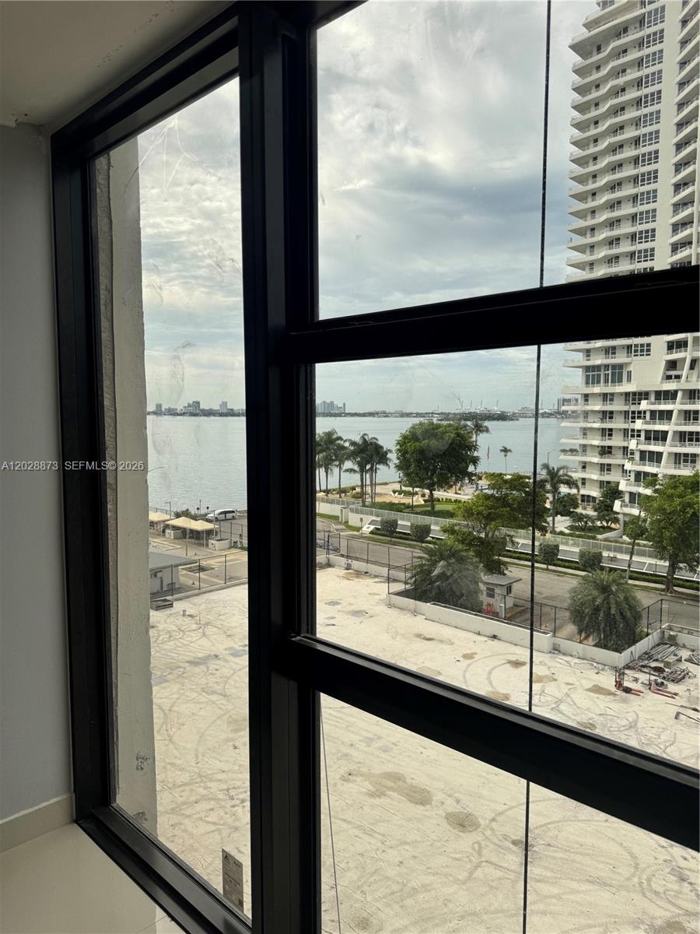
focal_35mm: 24
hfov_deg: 56.8
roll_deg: -1.5
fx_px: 647
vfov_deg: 71.6
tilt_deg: -6.4
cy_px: 467
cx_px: 350
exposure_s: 1/3096
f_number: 1.78
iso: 80
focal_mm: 6.76
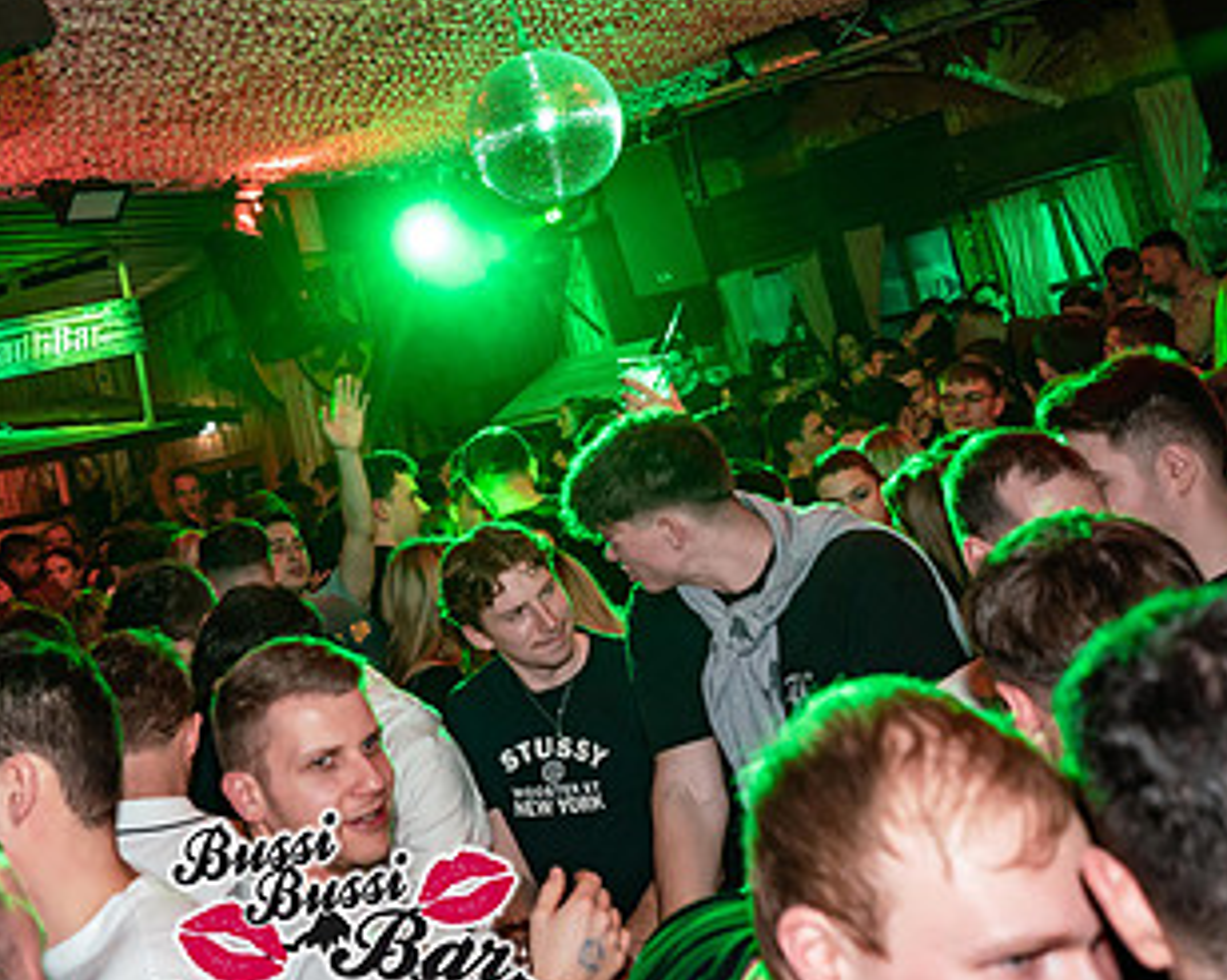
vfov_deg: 32.4
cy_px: 301
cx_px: 339
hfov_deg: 39.5
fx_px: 1669
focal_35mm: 46
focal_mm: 26
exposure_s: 1/60
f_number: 4
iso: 1600
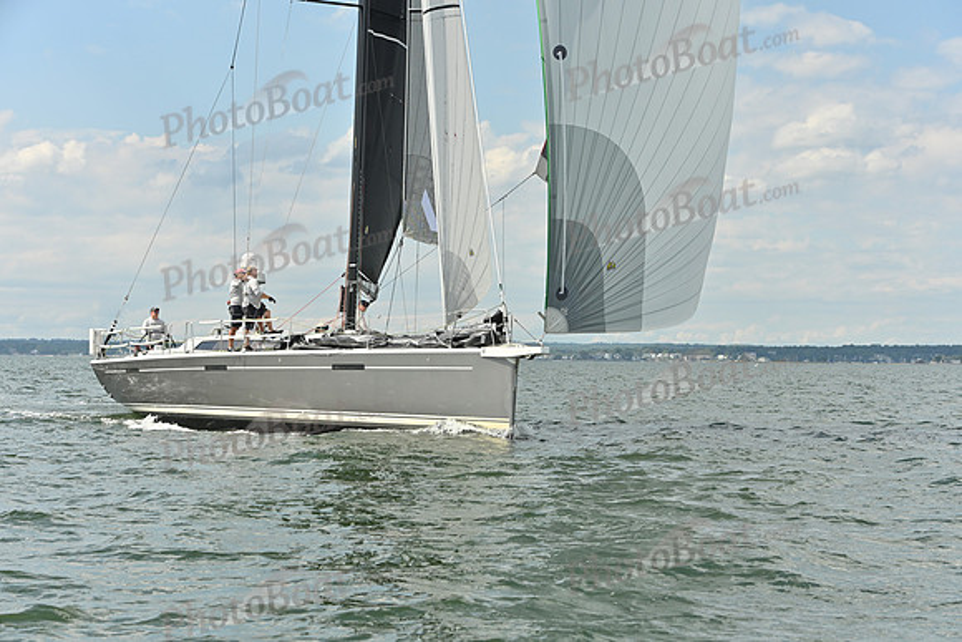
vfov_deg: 19.5
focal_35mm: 70
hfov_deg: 28.8
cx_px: 481
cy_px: 321
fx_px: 1871
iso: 320
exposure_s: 1/1600
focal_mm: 70
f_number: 6.3
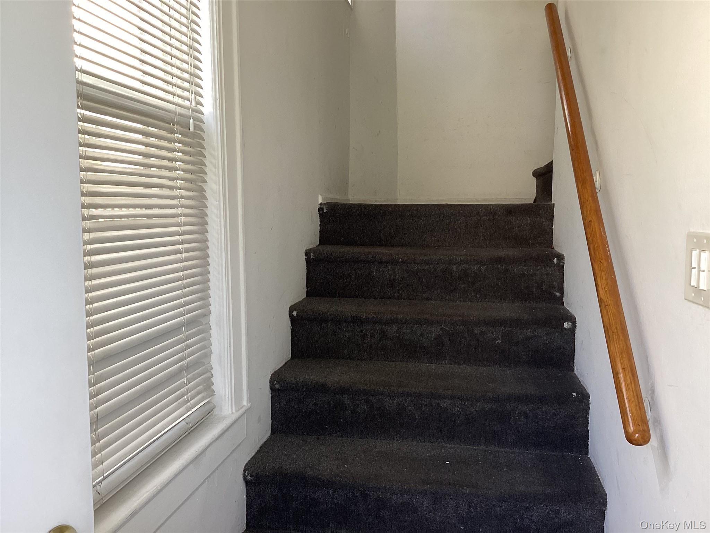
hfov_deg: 58.4
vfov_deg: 45.4
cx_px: 355
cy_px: 266
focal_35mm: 31
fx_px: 636
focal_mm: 3.3
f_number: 2.4
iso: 80
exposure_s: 1/120
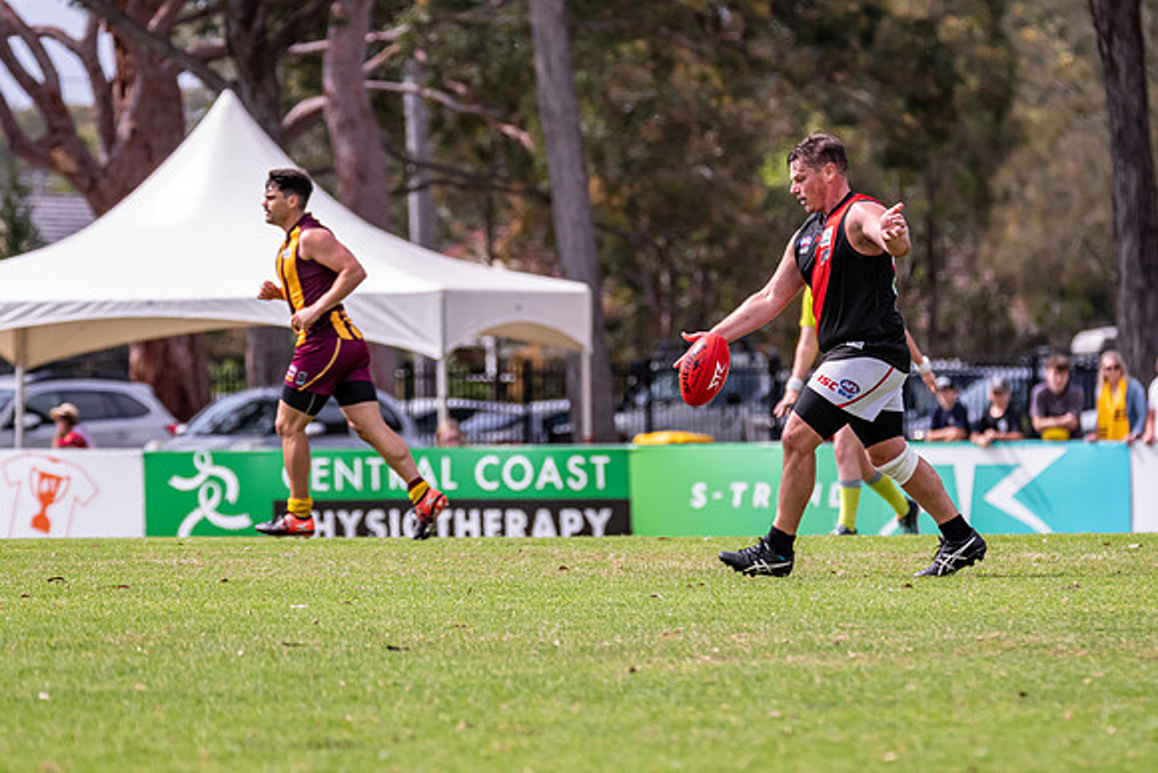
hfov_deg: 5.3
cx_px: 687
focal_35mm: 392
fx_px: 12613
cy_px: 377
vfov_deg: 3.5
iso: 800
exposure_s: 1/2500
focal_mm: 300
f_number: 7.1
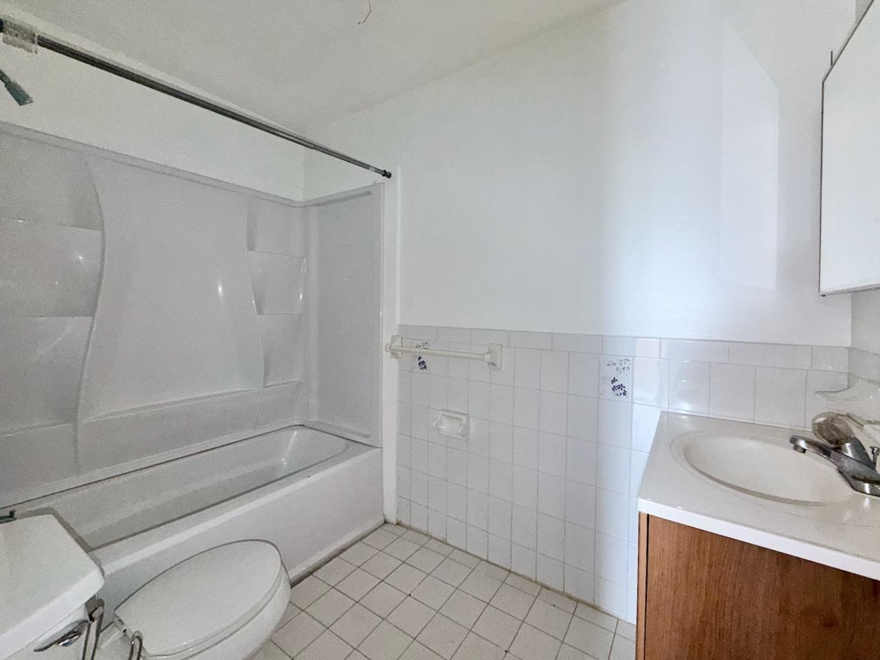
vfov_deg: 85.7
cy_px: 330
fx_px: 356
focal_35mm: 14
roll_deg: -0.1
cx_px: 440
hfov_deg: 102.1
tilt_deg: -2.8
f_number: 2.2
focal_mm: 2.22
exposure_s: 1/60
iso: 80
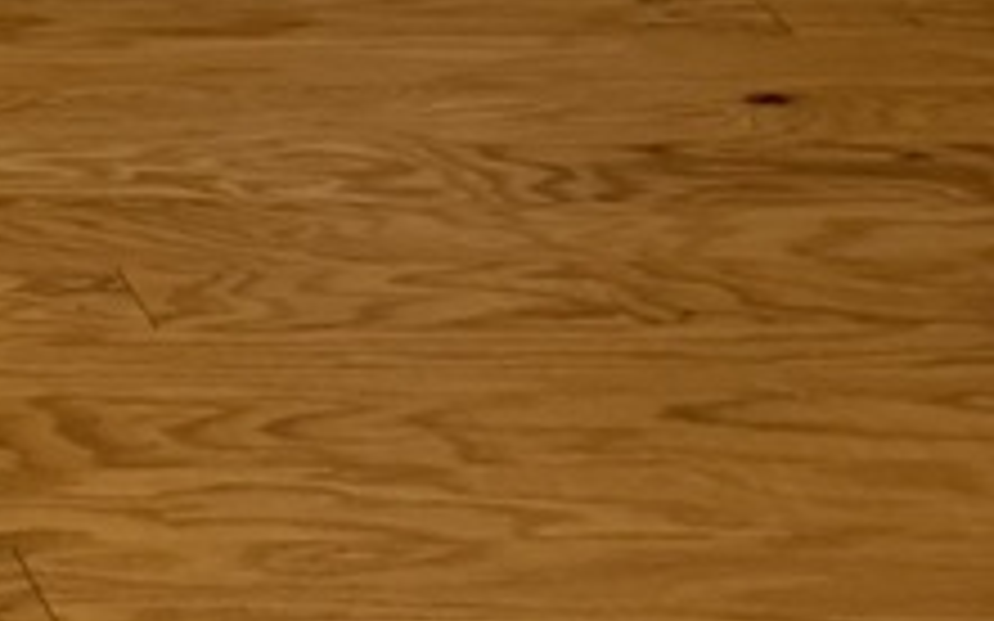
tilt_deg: -10.1
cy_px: -1310
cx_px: -1421
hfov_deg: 10.7
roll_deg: -0.3
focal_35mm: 166
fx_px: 4496
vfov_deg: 7.0
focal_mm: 6.76
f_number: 1.78
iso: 100
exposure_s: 1/60
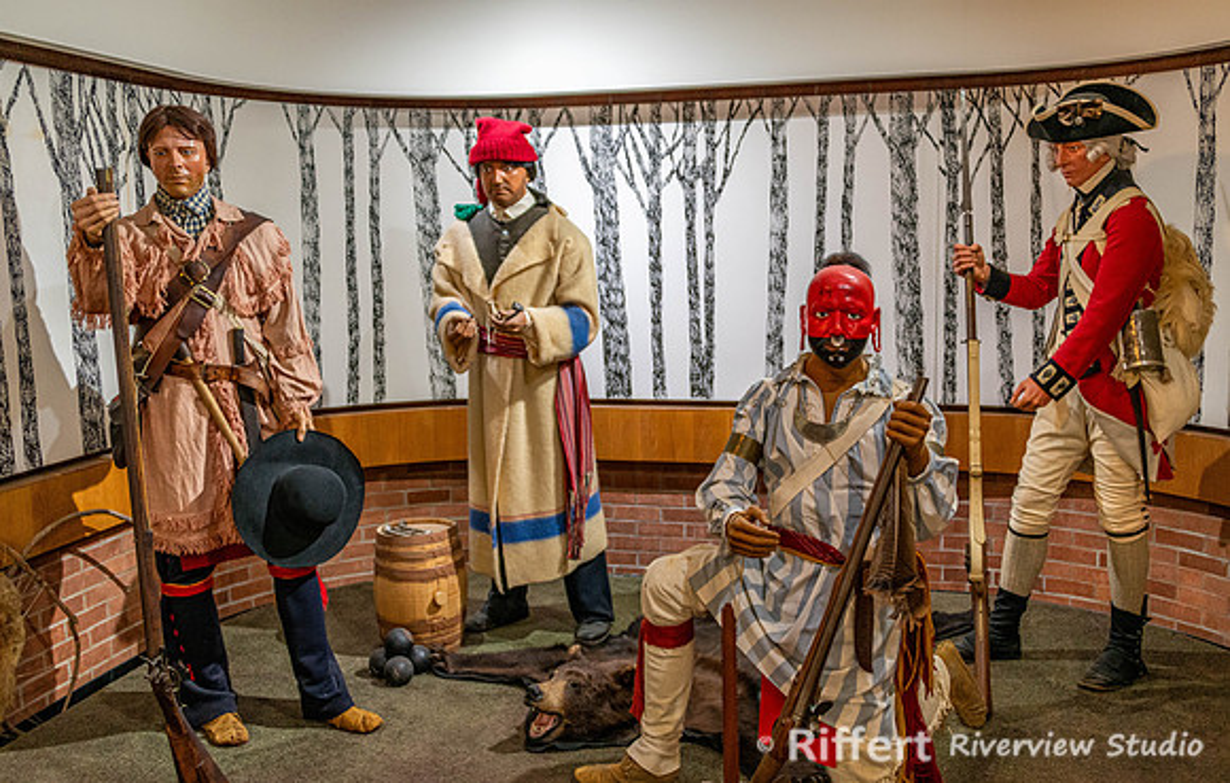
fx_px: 1150
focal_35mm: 34
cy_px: 372
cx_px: 617
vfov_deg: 37.6
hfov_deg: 56.3
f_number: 3.5
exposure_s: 1/125
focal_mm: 32
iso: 2000
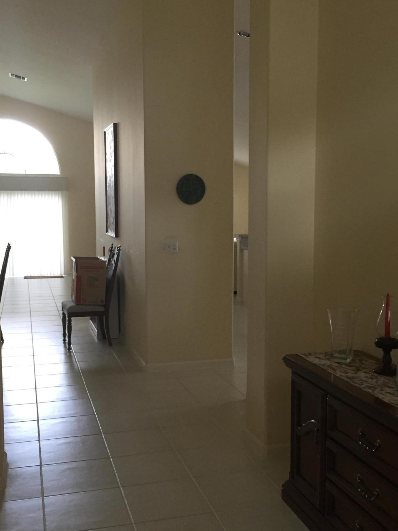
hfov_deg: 36.8
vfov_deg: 47.9
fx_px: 598
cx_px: 185
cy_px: 274
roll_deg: +0.0
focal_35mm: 39
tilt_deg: -6.2
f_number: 2.2
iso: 125
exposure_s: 1/30
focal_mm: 4.15
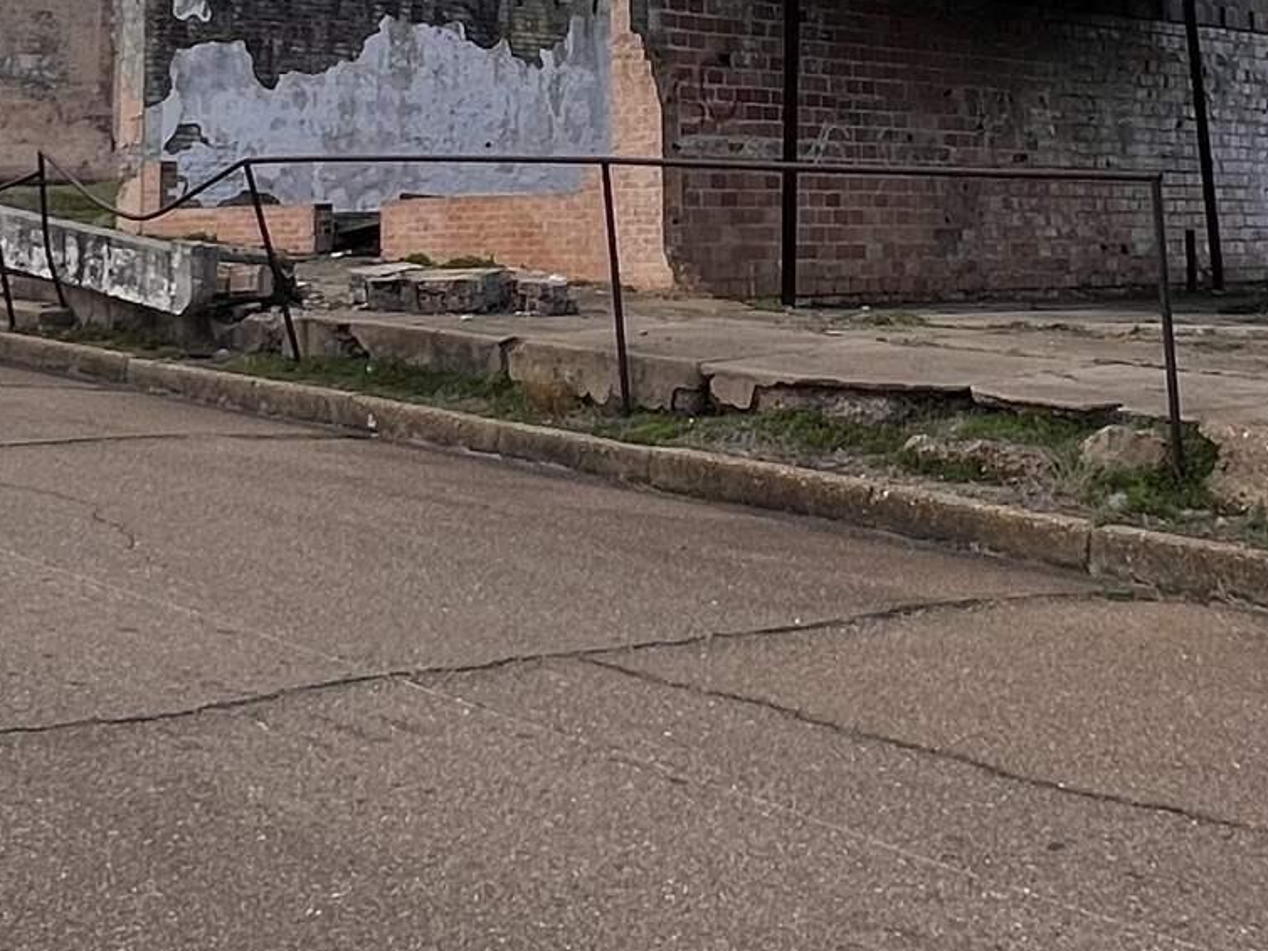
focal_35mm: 53
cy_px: -7
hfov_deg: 36.2
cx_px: 647
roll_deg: +0.6
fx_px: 1941
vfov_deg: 26.0
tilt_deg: +7.1
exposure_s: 1/1325
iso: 32
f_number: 1.8
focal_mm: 1.57
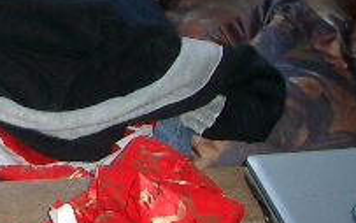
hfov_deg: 16.9
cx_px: -88
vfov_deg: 10.8
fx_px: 1135
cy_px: -121
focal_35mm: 117
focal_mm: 5.8
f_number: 2.6
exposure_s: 1/40
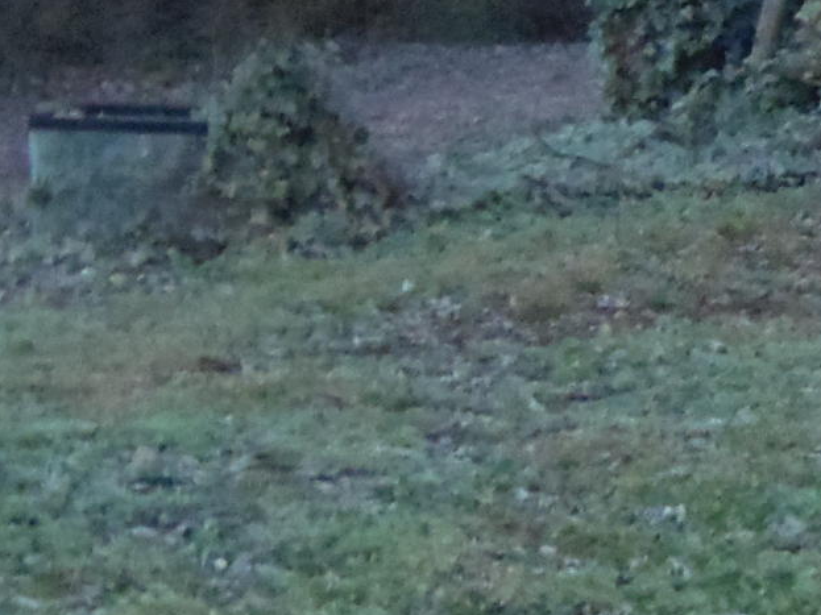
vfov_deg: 6.3
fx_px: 5596
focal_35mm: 236
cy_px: -101
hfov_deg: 8.0
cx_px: 1700
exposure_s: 1/25
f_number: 3.8
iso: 400
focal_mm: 9.1
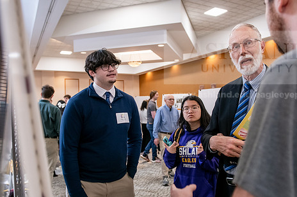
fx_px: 247
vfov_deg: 43.5
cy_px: 108
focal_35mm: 30
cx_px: 145
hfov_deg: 61.9
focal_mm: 24
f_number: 3.5
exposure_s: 1/160
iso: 1600
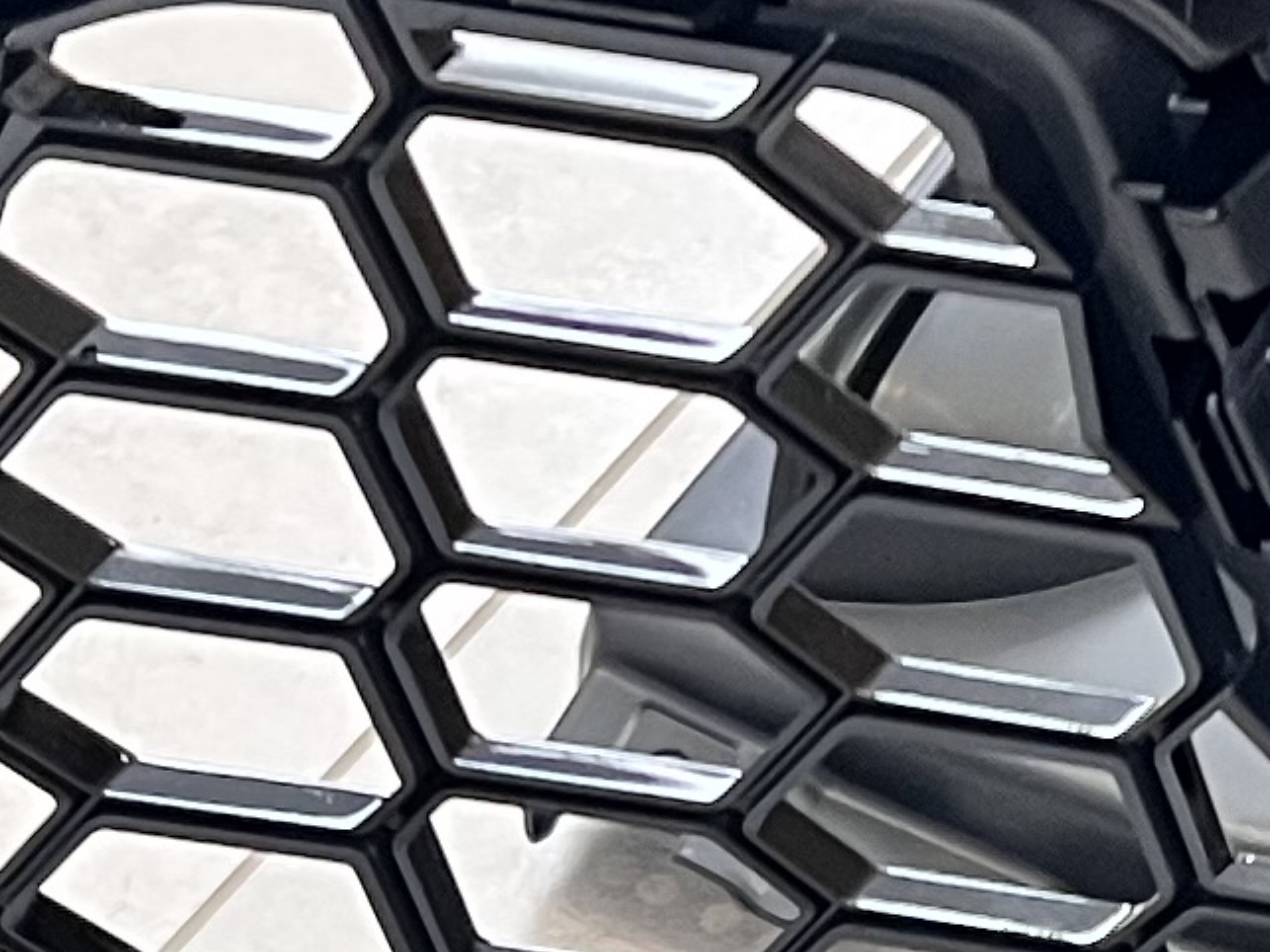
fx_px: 5979
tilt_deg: -50.9
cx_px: 837
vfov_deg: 8.9
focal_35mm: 163
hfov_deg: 12.1
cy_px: 1454
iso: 125
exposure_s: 1/50
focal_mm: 5.7
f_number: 1.5
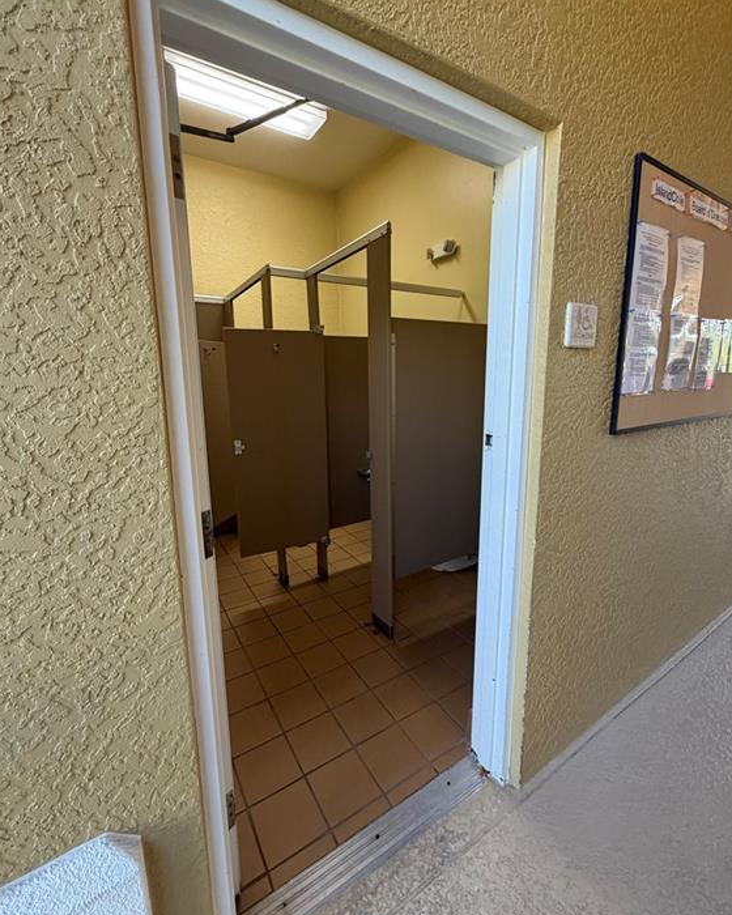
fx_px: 406
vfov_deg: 96.8
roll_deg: +0.5
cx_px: 367
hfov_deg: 84.0
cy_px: 448
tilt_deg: -10.1
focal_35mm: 15
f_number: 2.2
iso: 200
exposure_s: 1/120
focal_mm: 2.22
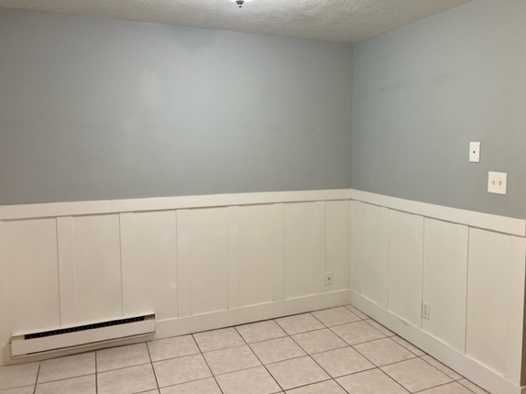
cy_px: 178
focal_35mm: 29
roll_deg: +0.5
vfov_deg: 48.1
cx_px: 292
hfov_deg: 61.5
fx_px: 440
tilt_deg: -4.5
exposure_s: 1/60
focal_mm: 5.7
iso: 80
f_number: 1.5
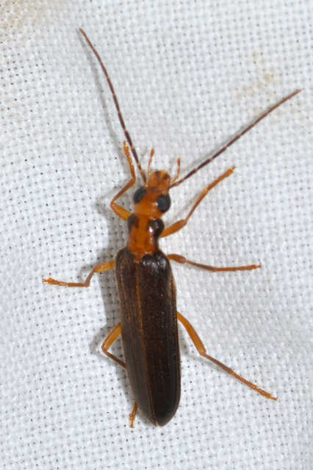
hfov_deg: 9.1
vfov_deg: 13.7
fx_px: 1958
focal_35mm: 150
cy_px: 235
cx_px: 156
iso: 100
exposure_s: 1/200
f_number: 20
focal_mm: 100
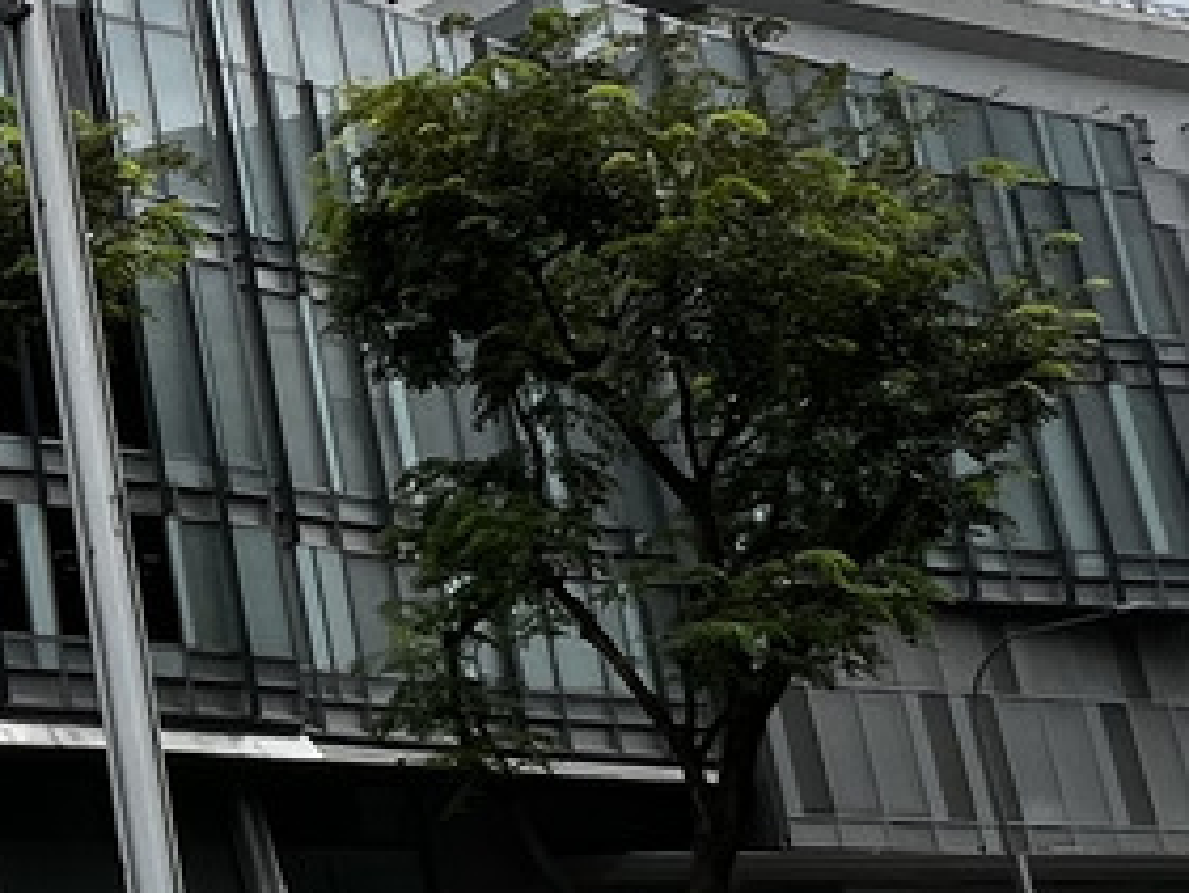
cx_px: -800
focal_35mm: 74
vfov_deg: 19.7
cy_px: 178
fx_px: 2543
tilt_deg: +19.7
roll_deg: +1.8
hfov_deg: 20.6
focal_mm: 1.57
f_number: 1.8
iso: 32
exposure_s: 1/889
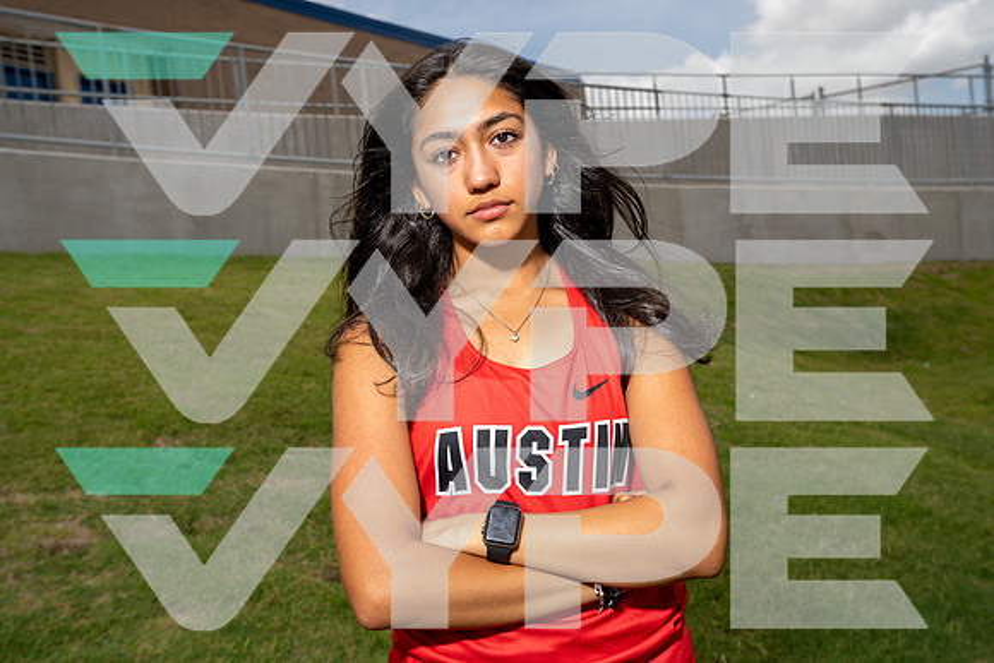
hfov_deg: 47.4
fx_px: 1132
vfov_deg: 32.6
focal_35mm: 41
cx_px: 497
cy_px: 332
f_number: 7.1
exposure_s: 1/250
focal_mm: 41
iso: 100
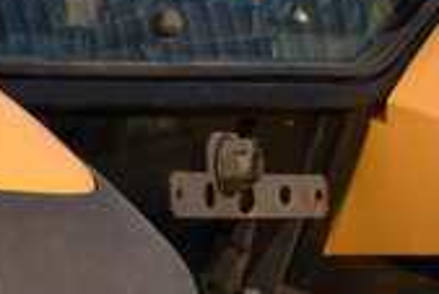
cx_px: -351
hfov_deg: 8.7
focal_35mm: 227
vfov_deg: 6.1
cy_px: 281
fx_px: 2770
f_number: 6.3
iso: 200
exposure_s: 1/320
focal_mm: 20
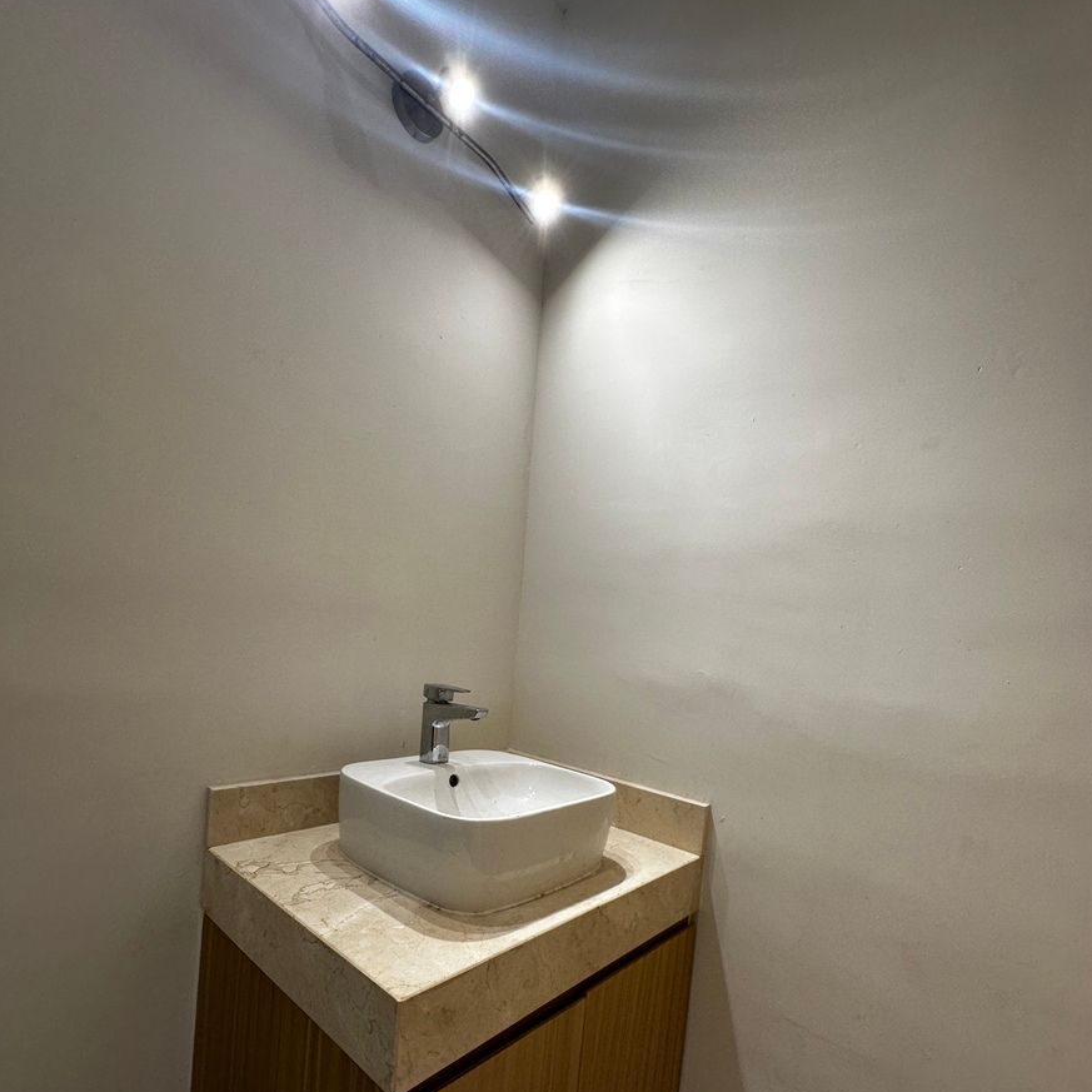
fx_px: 607
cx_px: 542
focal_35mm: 17
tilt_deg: -3.4
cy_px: 659
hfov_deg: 84.0
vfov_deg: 82.9
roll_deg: -4.2
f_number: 2.2
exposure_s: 1/120
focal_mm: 2.22
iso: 100
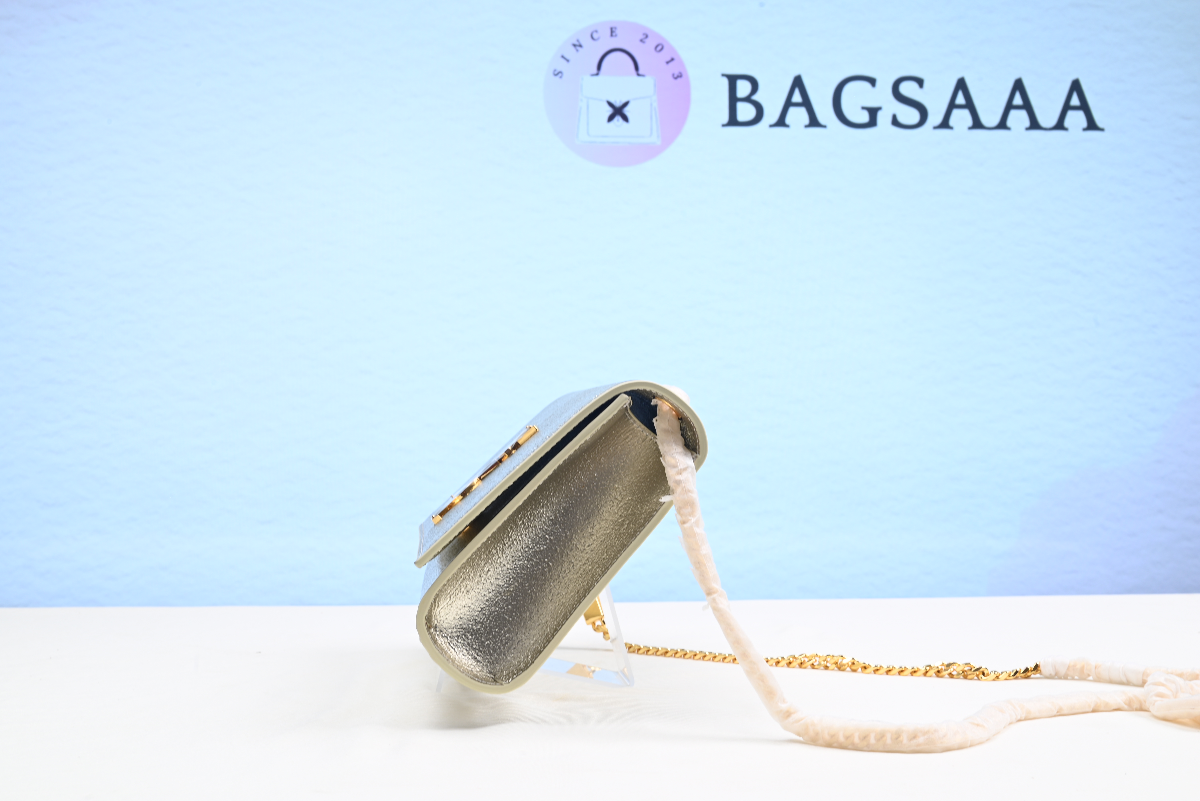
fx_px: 1367
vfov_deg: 32.7
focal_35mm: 41
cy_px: 400
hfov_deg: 47.4
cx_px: 600
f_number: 16
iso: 100
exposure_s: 1/2
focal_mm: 41
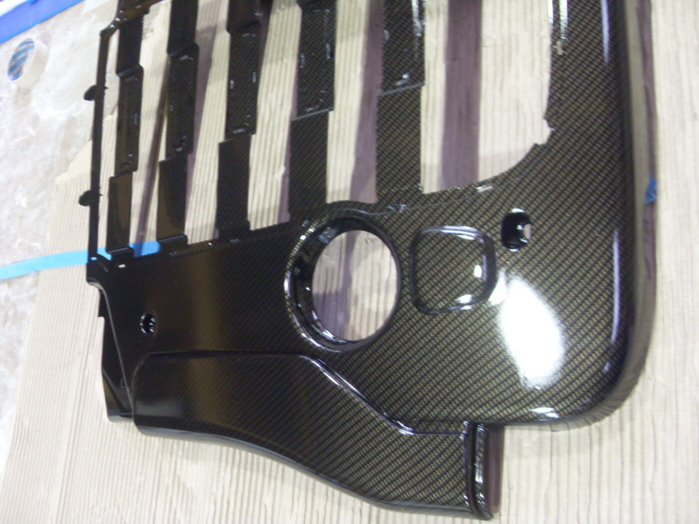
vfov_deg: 40.7
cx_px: 350
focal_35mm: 35
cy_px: 262
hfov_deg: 52.6
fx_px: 707
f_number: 2.8
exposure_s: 1/10
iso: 200
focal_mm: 6.3
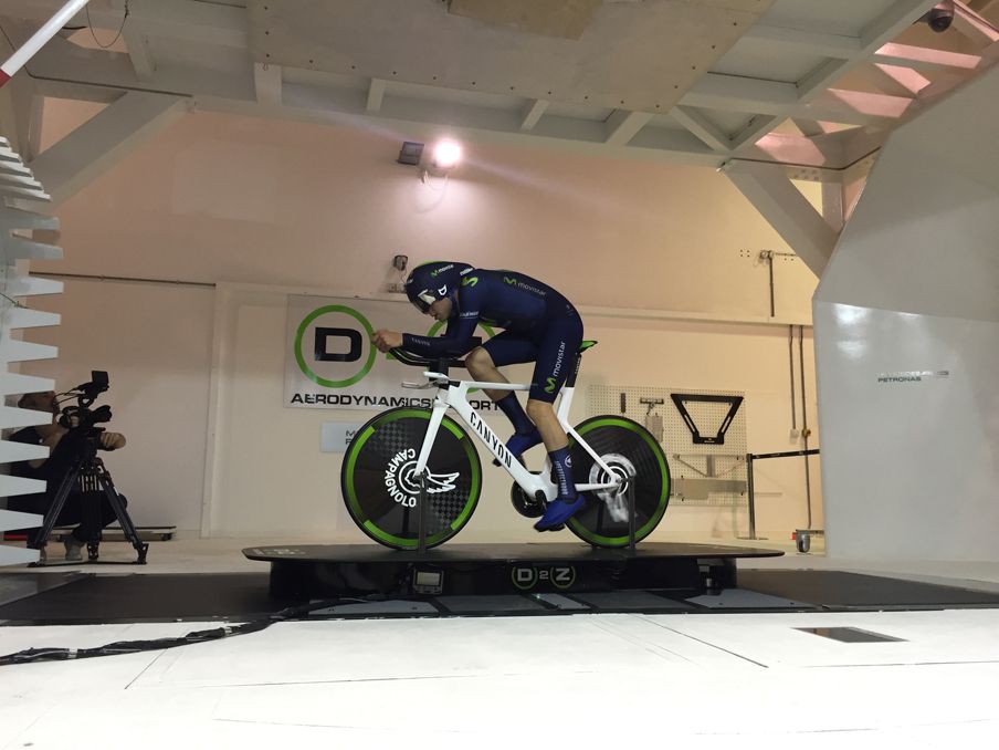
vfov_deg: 48.2
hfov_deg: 61.7
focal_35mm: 29
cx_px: 500
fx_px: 837
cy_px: 375
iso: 32
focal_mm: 4.15
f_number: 2.2
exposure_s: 1/33
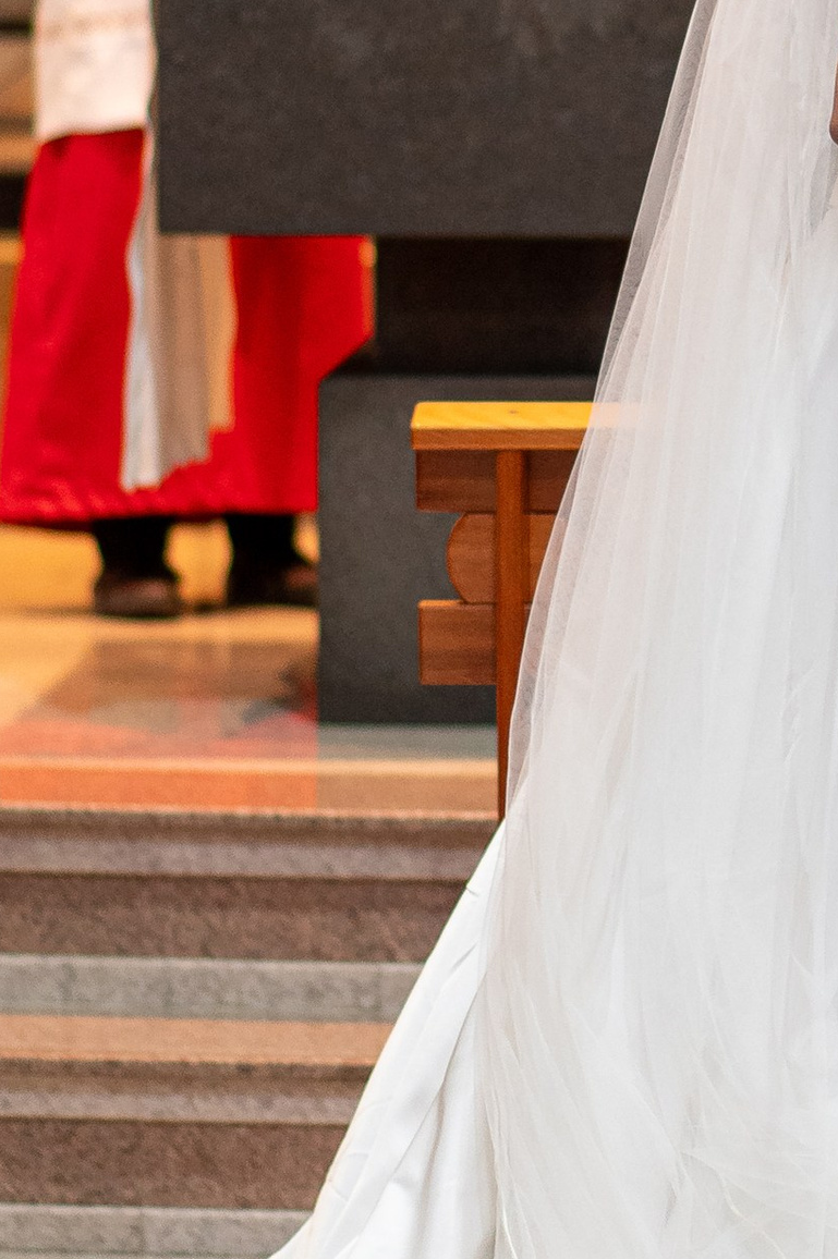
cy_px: 194
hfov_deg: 4.8
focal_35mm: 283
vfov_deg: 7.3
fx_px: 9895
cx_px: 949
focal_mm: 85
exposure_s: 1/250
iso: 2500
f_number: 2
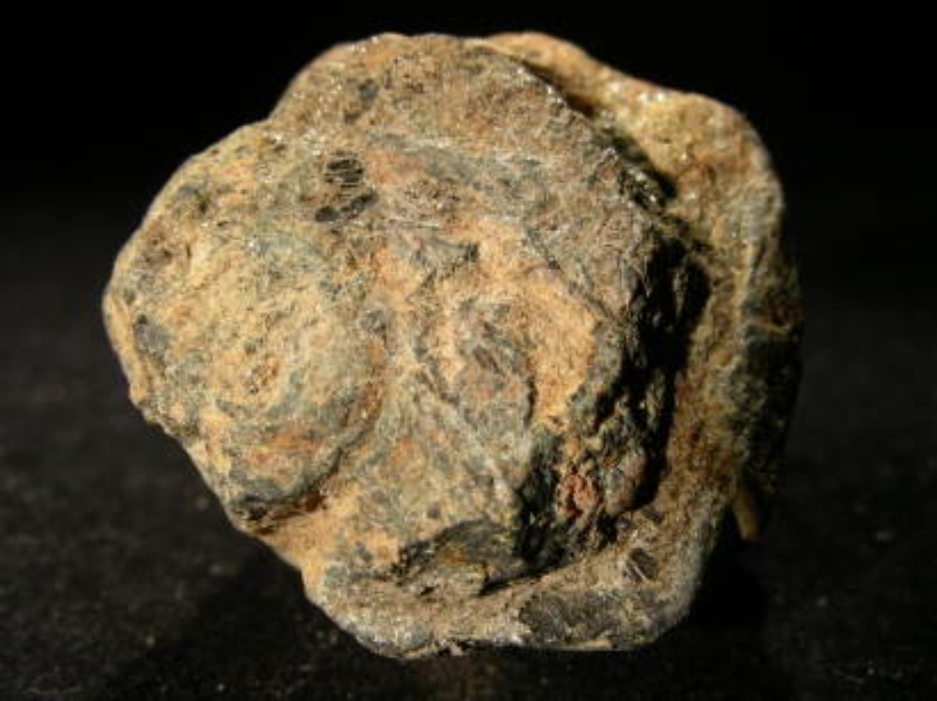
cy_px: 350
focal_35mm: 38
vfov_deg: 37.7
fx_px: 1028
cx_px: 468
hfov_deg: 49.0
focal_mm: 6.3
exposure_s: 1/42.4
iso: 50
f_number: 3.5
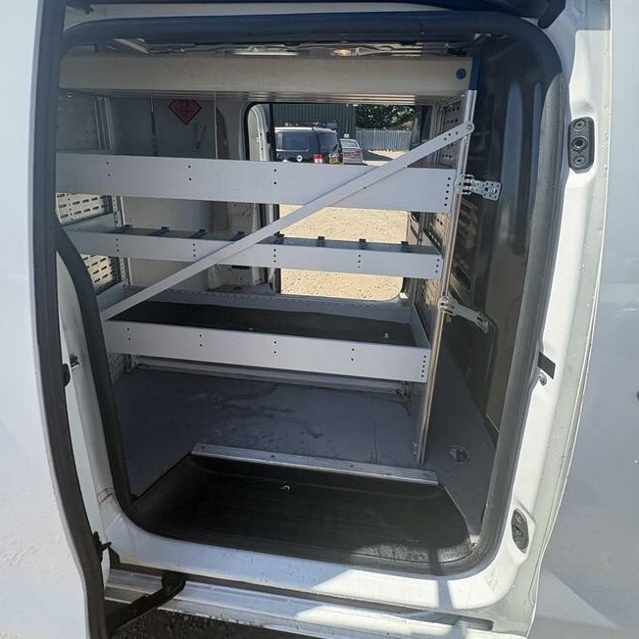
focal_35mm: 17
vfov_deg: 82.4
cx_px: 318
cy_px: 239
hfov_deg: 84.0
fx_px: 355
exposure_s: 1/910
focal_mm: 2.22
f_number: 2.2
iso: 64
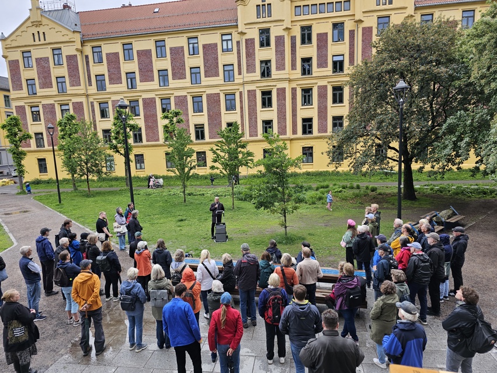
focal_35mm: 23
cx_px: 248
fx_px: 330
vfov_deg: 58.9
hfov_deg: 73.9
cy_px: 186
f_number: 1.7
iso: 50
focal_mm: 6.3
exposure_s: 1/180
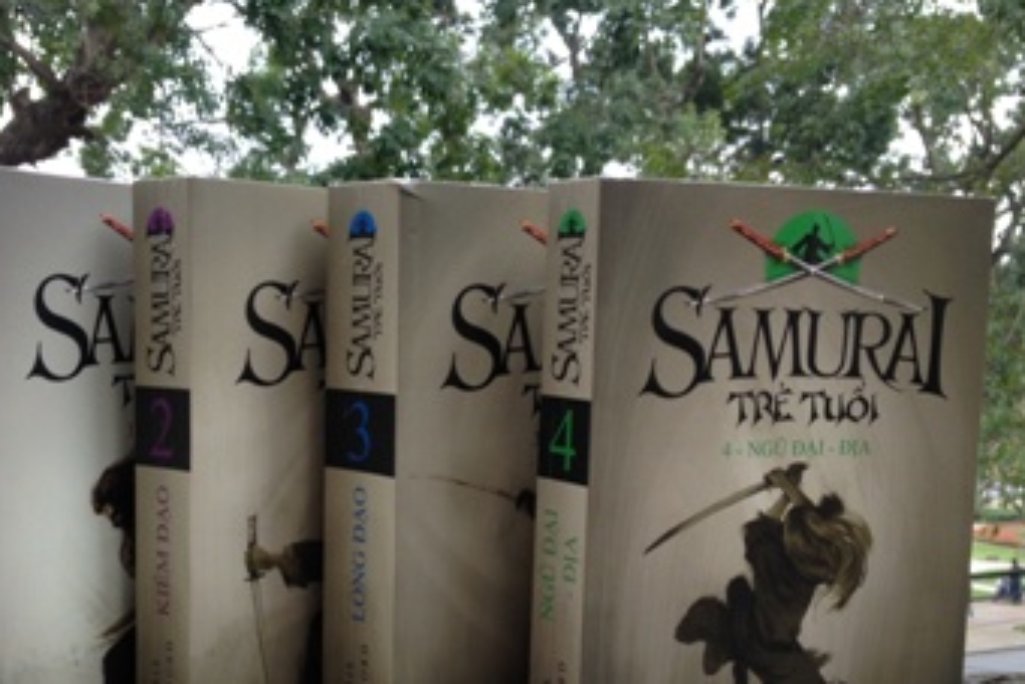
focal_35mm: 48
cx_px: 452
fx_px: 1367
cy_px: 455
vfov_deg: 27.9
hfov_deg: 41.0
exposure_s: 1/120
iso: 50
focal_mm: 4.28
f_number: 2.4
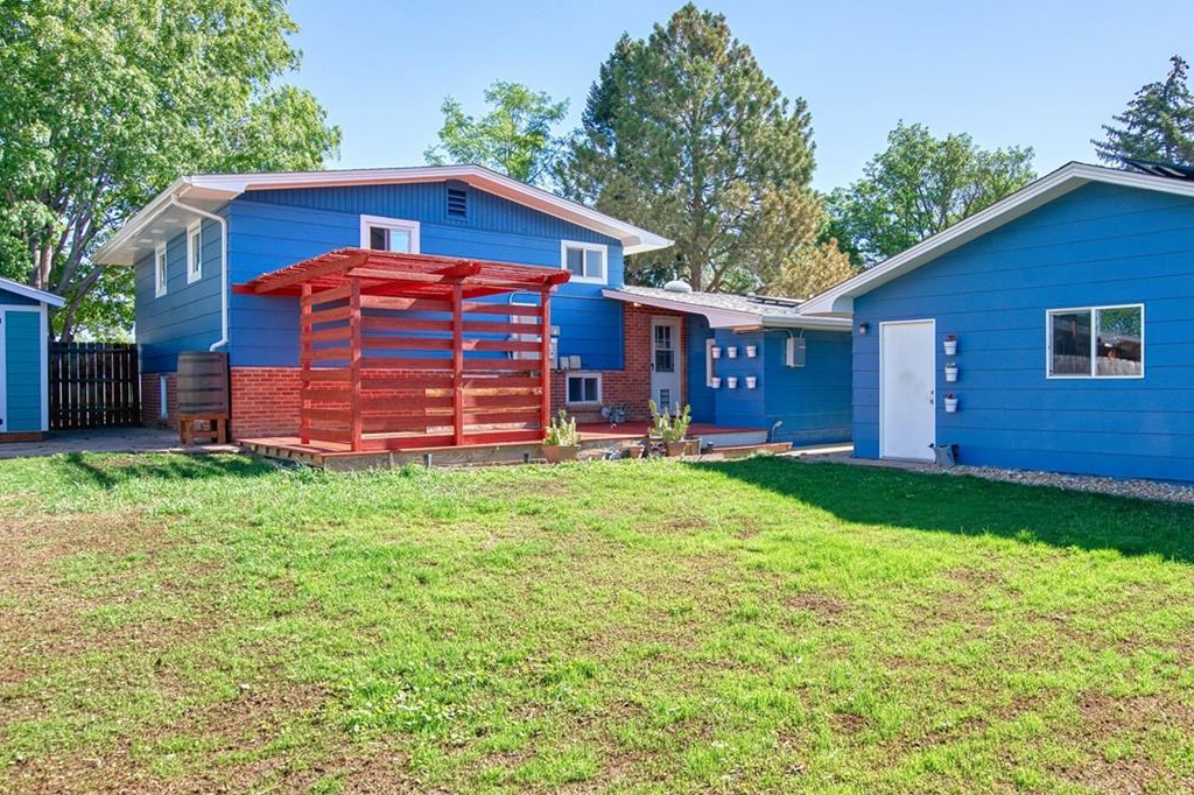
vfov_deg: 51.3
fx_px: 829
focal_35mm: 25
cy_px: 398
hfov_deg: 71.2
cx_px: 675
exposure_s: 1/1600
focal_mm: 16
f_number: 4
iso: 500
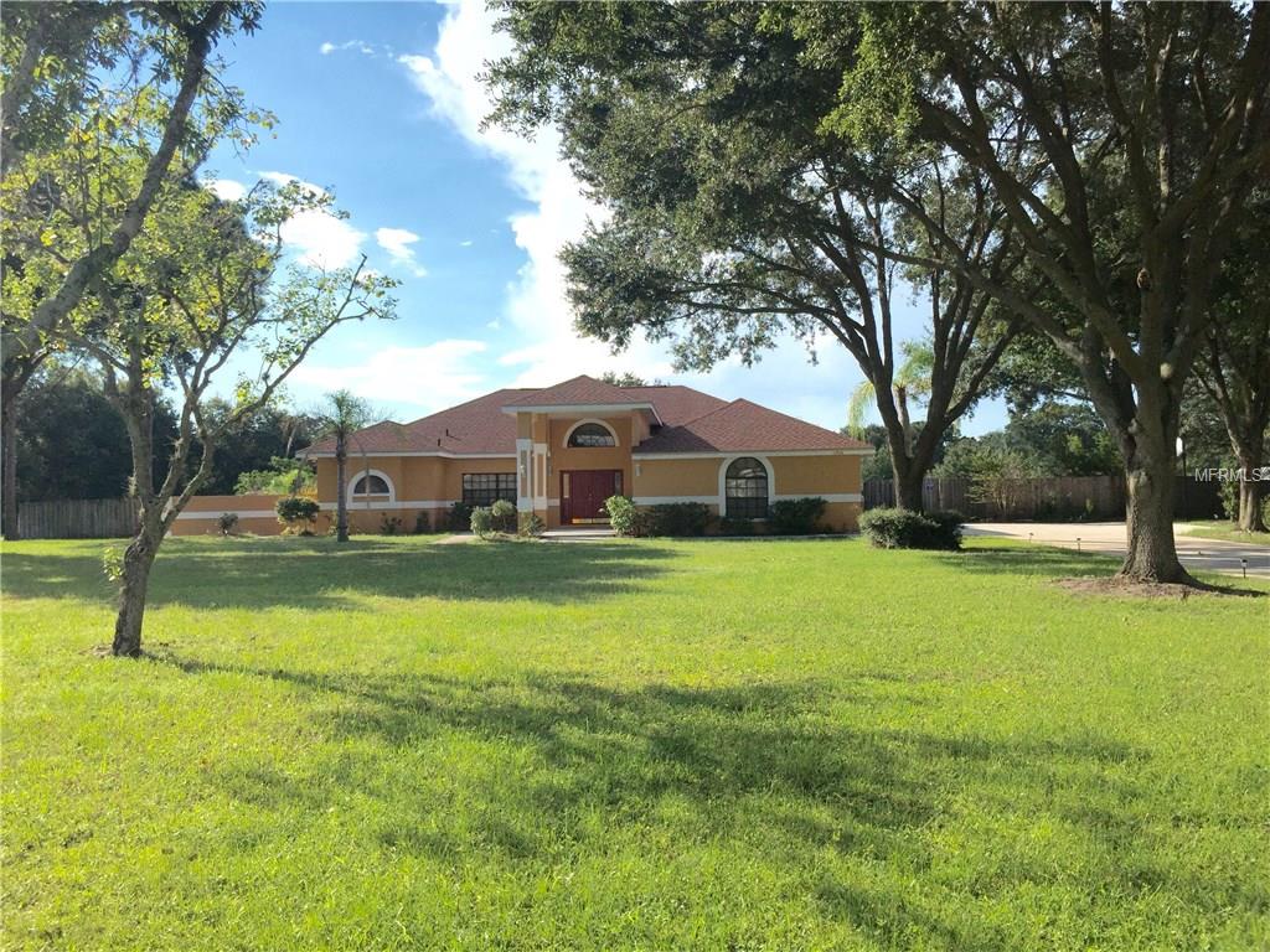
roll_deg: -0.8
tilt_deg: +0.7
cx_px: 635
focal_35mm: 29
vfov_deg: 48.2
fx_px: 1064
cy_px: 476
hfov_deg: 61.7
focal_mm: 4.15
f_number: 2.2
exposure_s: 1/2639
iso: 32
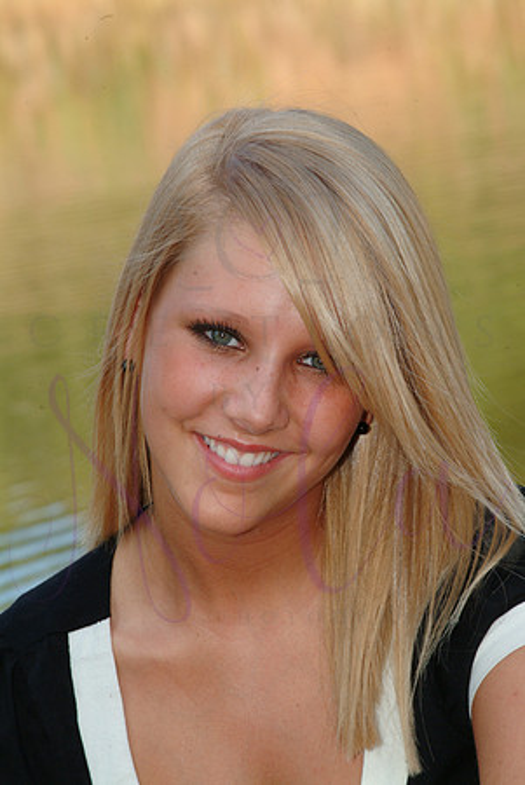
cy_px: 392
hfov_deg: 6.9
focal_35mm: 200
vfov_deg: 10.3
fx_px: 4354
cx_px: 262
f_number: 13
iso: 400
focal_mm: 133
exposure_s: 1/125
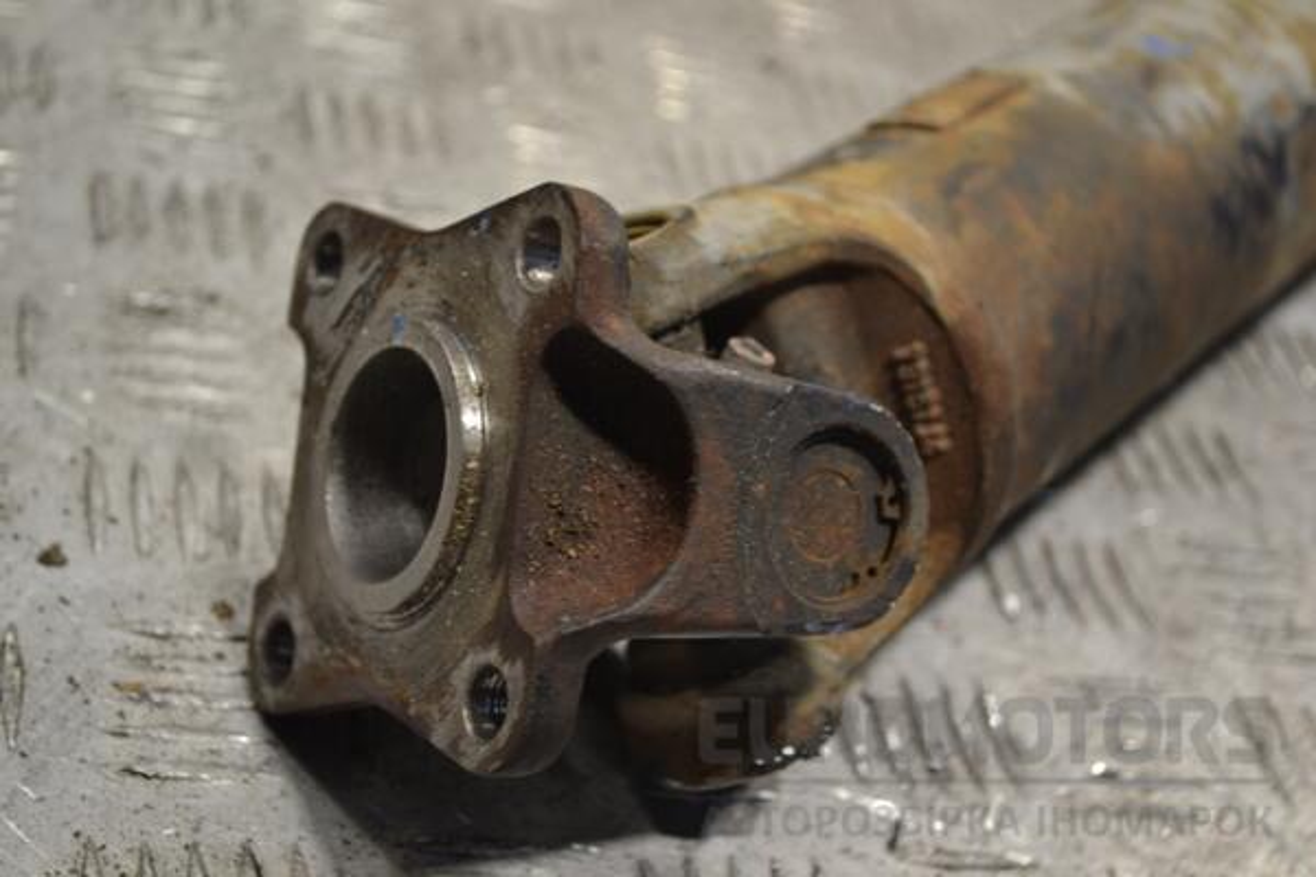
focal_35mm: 66
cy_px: 438
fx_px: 2412
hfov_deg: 30.5
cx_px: 658
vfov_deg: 20.6
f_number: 5.3
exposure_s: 1/60
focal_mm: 44
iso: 400
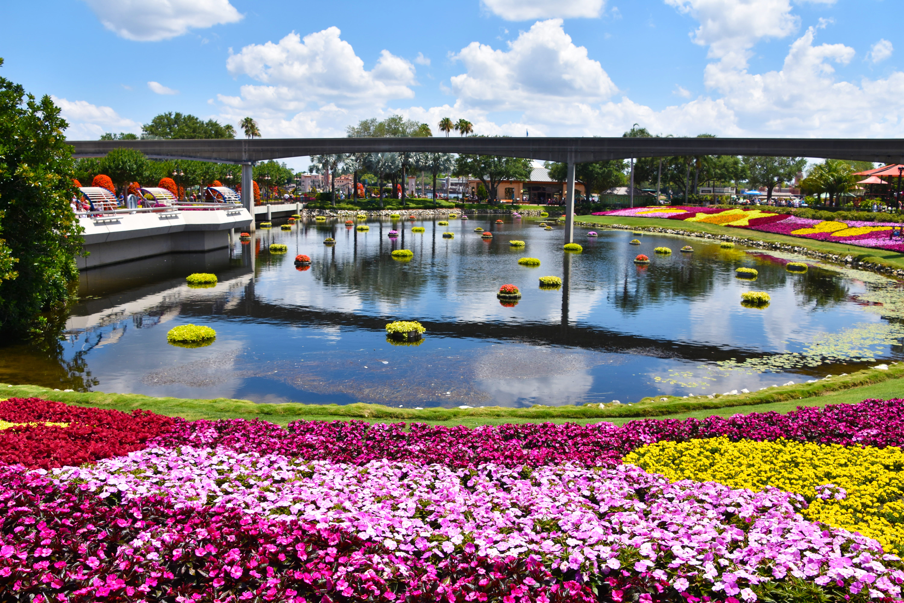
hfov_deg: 67.4
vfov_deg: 47.9
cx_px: 452
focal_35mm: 27
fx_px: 678
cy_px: 302
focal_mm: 18
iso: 140
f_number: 8
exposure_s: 1/500
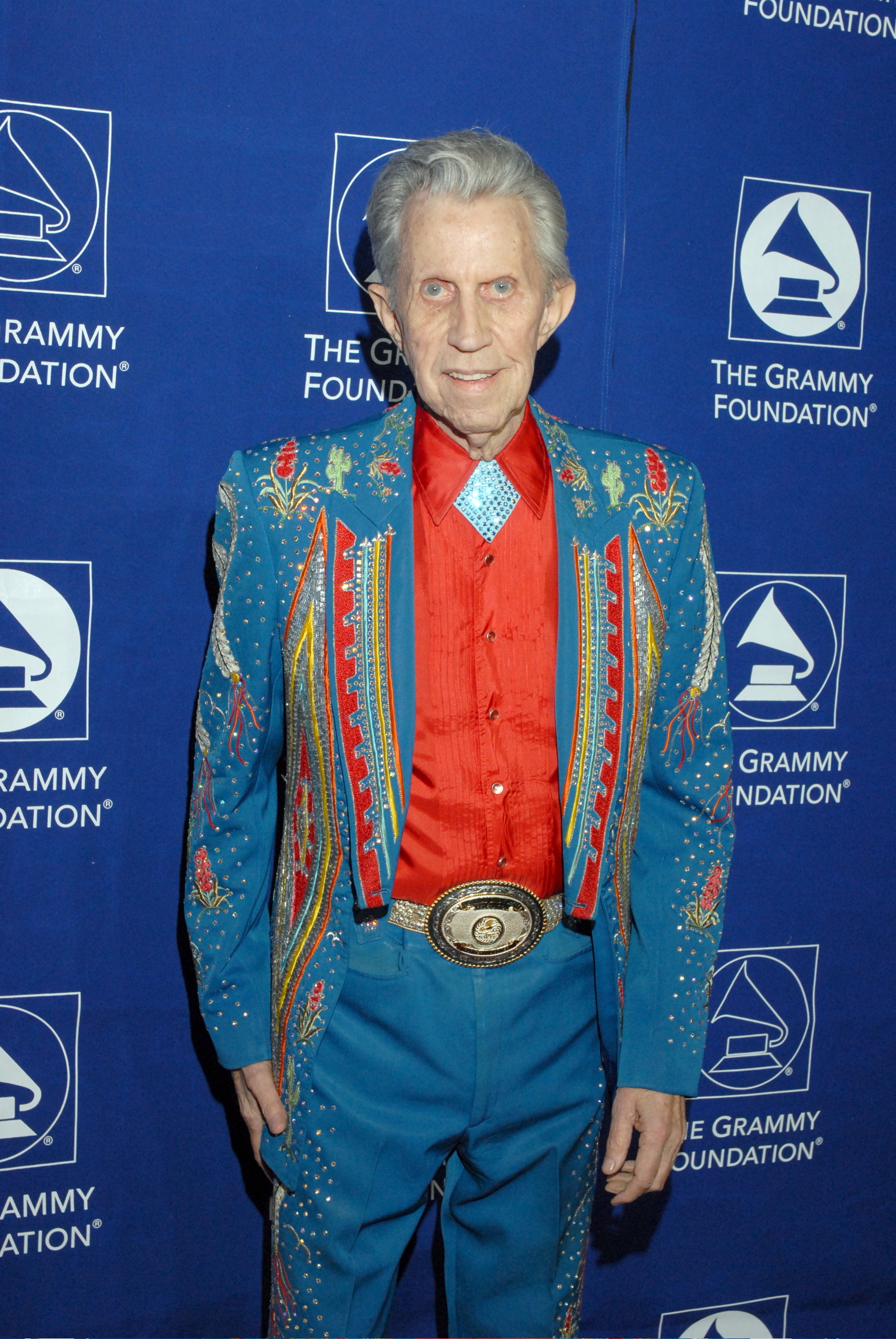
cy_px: 670
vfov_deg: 33.4
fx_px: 2233
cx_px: 448
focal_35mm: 60
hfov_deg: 22.7
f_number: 8
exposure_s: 1/160
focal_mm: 40
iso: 400
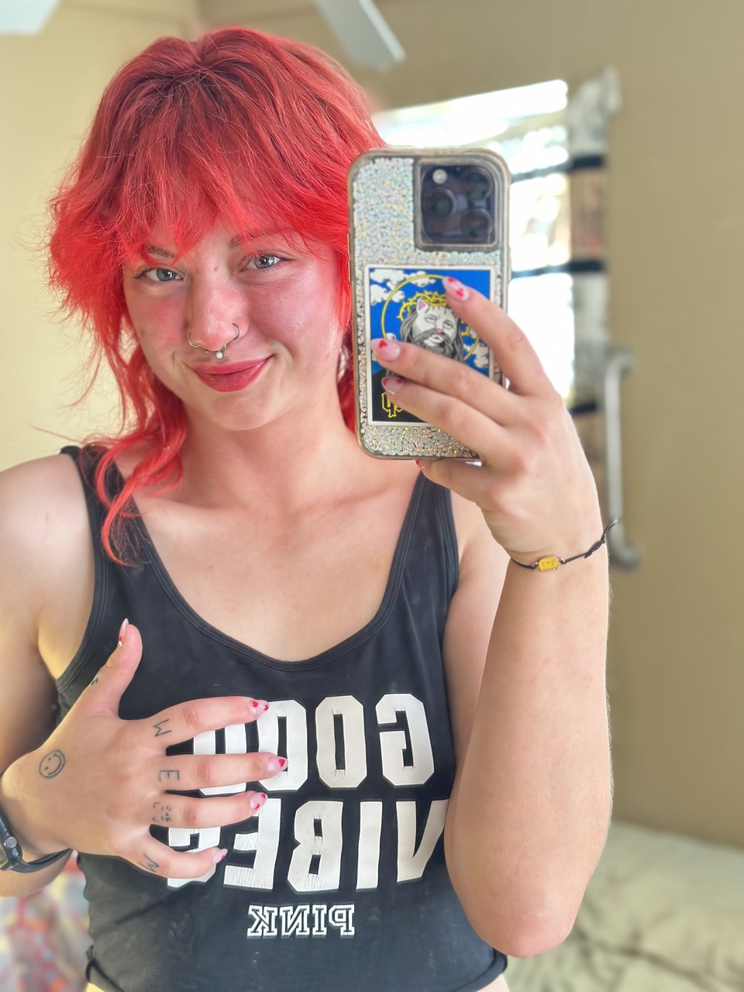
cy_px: 496
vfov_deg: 39.7
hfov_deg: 30.3
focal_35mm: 48
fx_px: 1376
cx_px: 372
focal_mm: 6.86
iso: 400
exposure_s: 1/52
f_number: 1.78
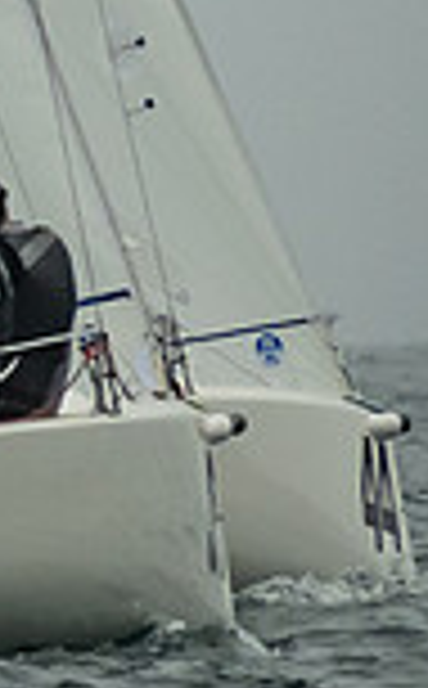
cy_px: -401
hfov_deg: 0.9
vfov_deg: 1.5
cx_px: -1780
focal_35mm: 1435
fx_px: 26908
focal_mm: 200
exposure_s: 1/3200
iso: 800
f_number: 9
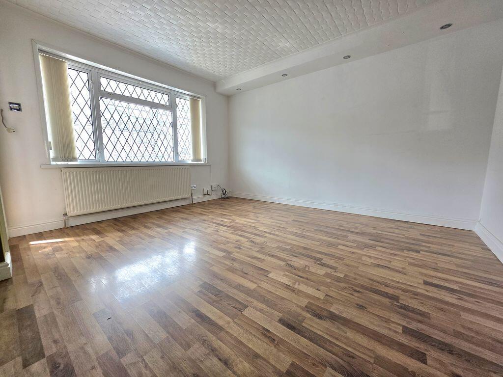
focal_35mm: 13
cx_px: 252
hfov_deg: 106.2
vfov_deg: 89.9
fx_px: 189
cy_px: 188
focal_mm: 2.2
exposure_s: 1/101
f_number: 1.9
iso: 50
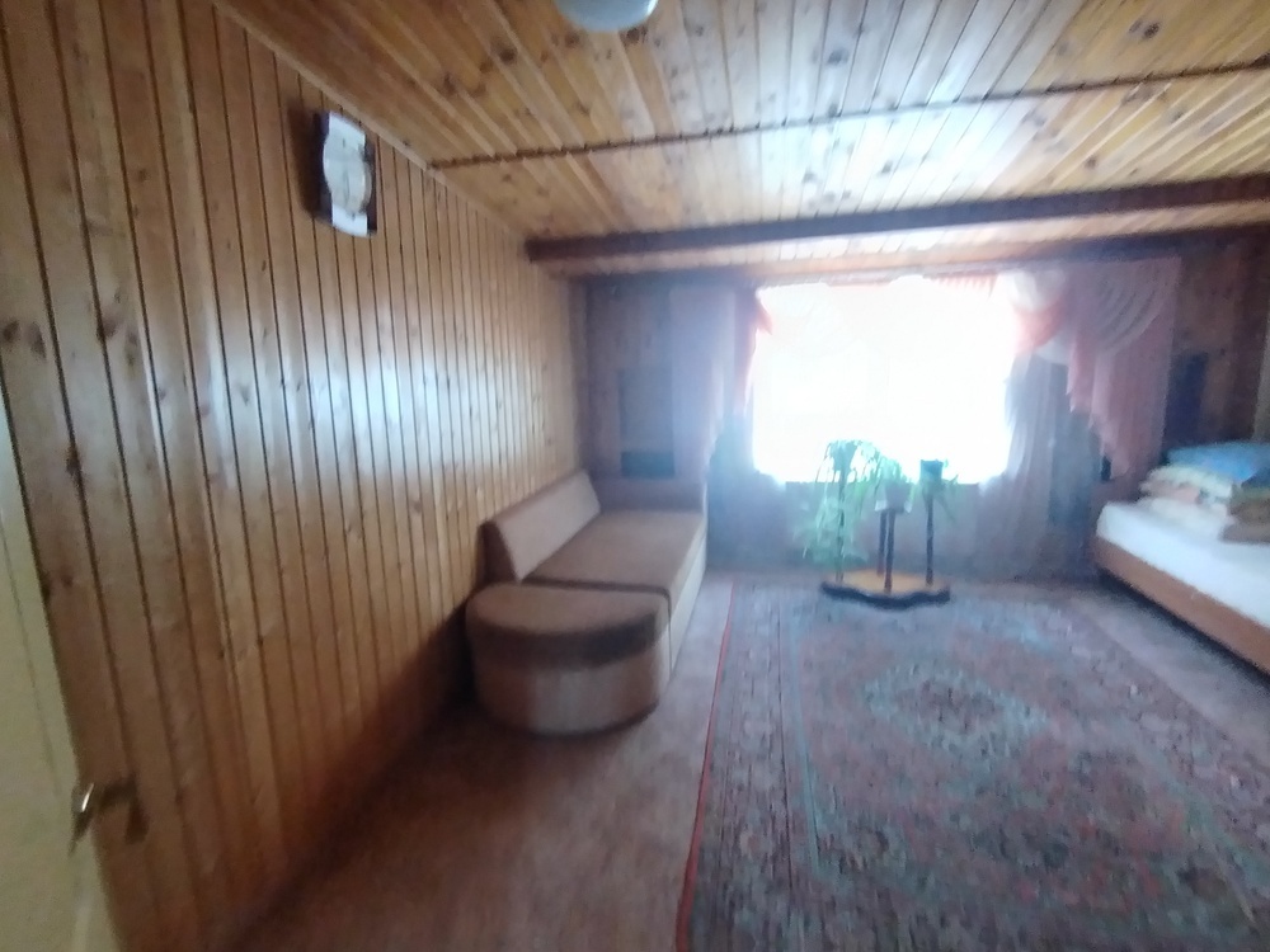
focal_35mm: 16
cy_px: 476
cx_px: 635
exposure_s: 1/25
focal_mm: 1.42
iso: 487
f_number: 2.2
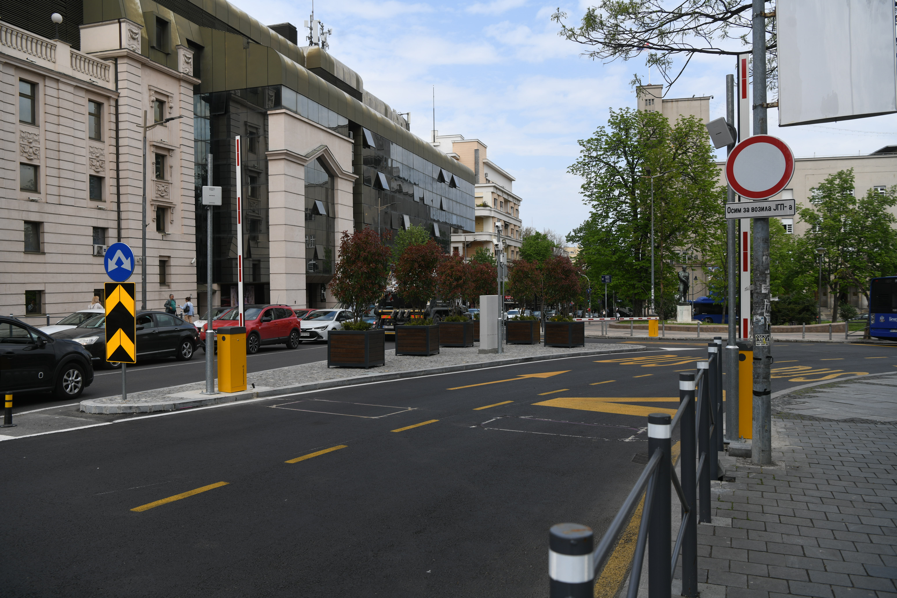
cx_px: 448
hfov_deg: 63.7
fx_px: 723
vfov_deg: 45.0
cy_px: 299
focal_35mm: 29
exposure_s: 1/640
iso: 125
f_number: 5.6
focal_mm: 29
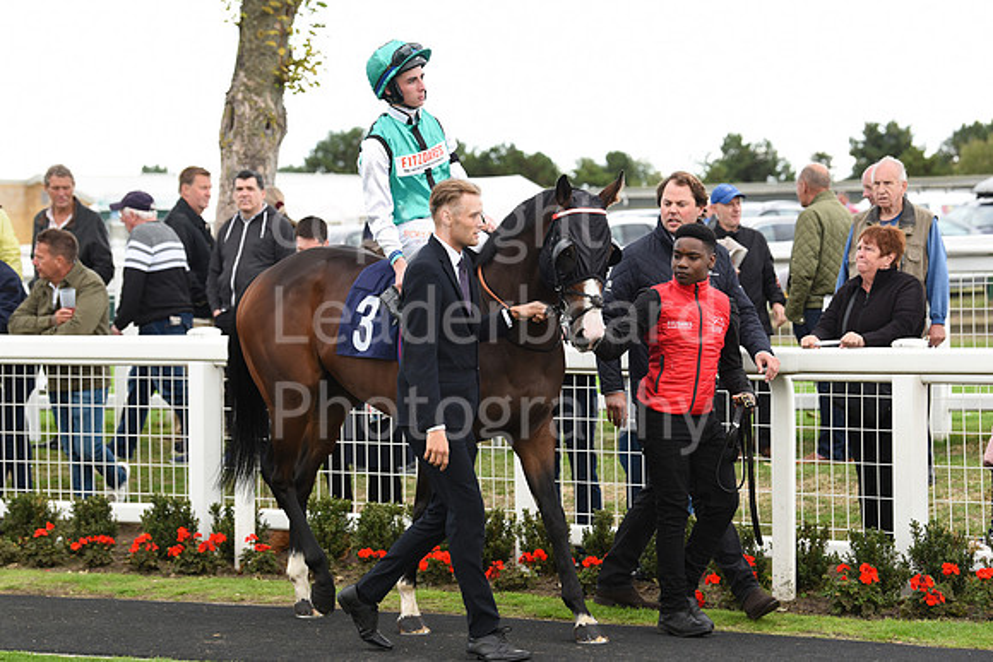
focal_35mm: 116
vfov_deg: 11.8
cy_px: 331
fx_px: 3200
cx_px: 496
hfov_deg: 17.6
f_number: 5
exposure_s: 1/640
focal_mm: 116
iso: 1000
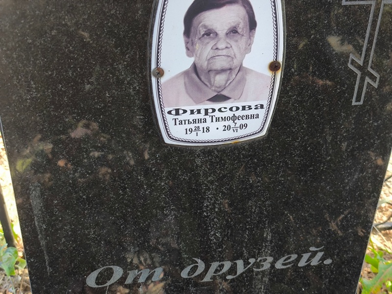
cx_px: 196
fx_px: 566
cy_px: 147
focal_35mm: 50
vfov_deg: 29.1
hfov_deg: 38.2
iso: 50
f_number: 1.7
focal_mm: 4.71
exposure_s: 1/136
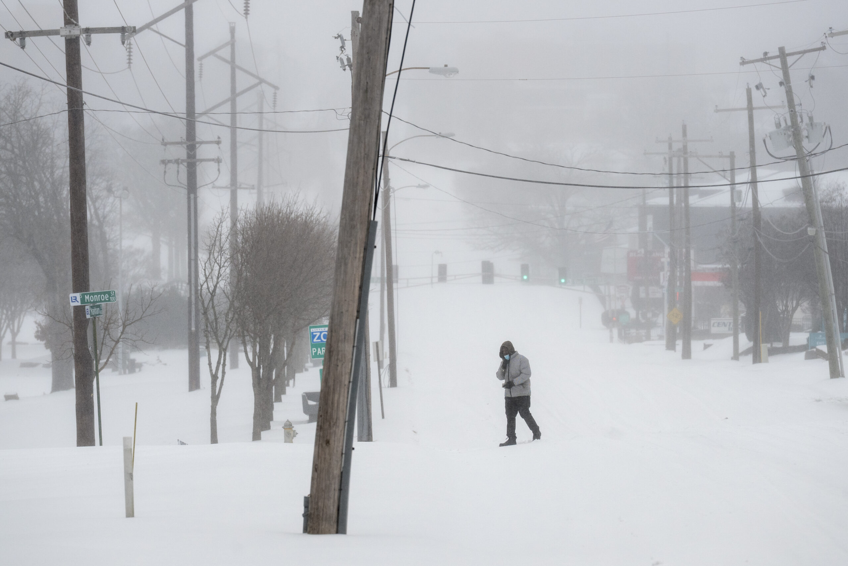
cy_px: 283
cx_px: 424
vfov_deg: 6.9
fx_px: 4711
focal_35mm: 200
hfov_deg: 10.3
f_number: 5.6
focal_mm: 200
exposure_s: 1/2000
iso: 1000
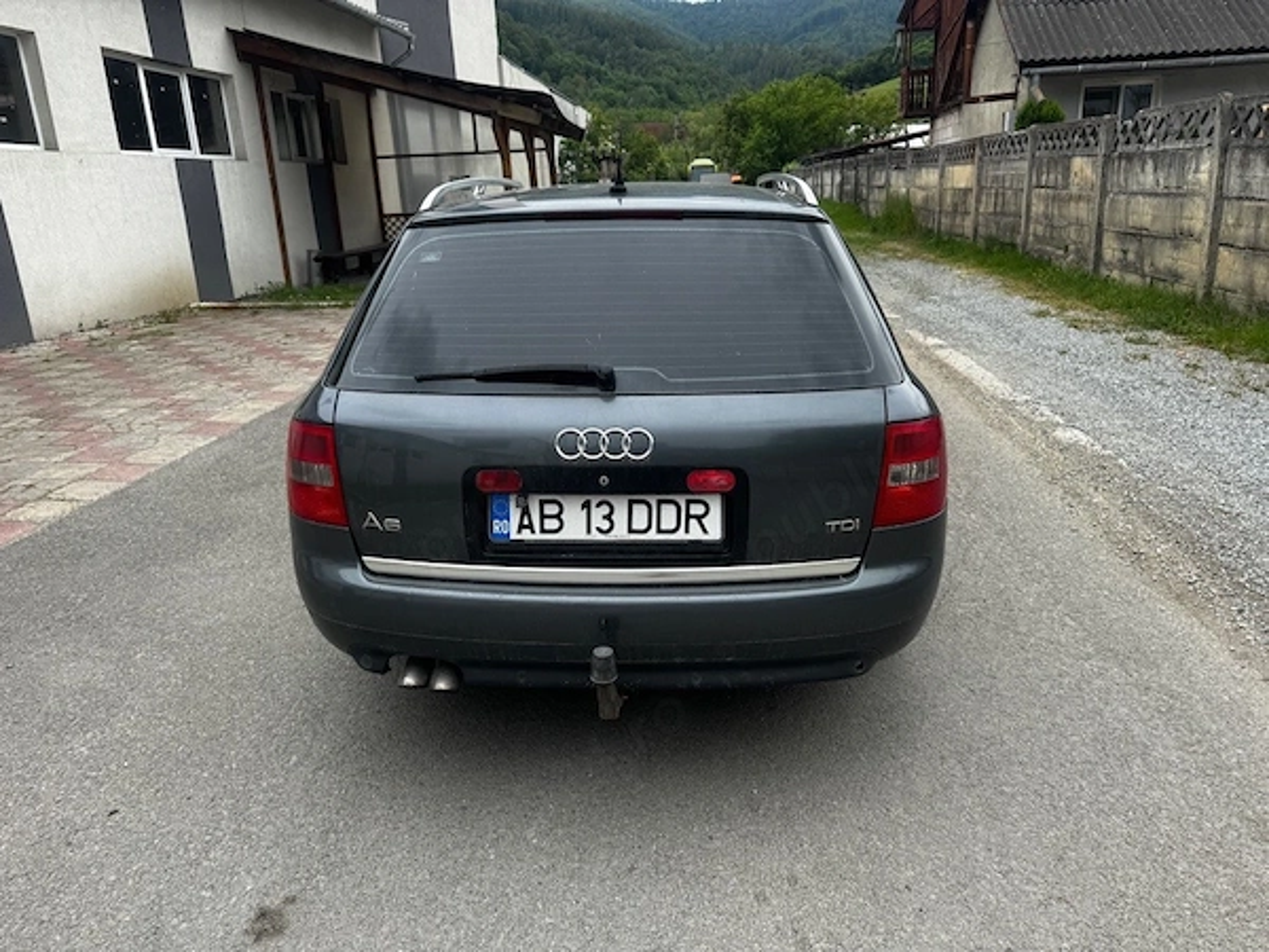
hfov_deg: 71.6
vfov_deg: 56.8
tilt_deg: -17.9
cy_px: 476
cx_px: 634
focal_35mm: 24
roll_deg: +2.3
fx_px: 880
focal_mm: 6.76
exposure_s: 1/1366
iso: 80
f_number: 1.78
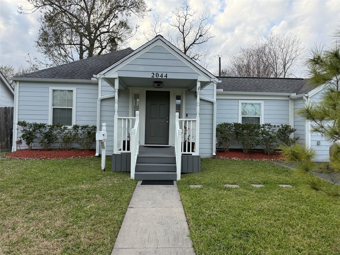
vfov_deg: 56.8
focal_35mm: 24
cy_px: 128
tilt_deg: -0.3
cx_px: 170
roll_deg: -0.8
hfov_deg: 71.6
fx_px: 236
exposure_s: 1/1337
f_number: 1.78
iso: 100
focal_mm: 6.76
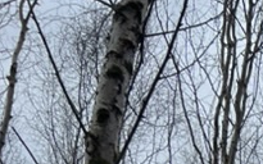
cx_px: 488
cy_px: 546
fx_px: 989
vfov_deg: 7.8
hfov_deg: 13.5
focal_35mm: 138
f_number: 1.5
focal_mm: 5.7
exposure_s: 1/2123
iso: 50
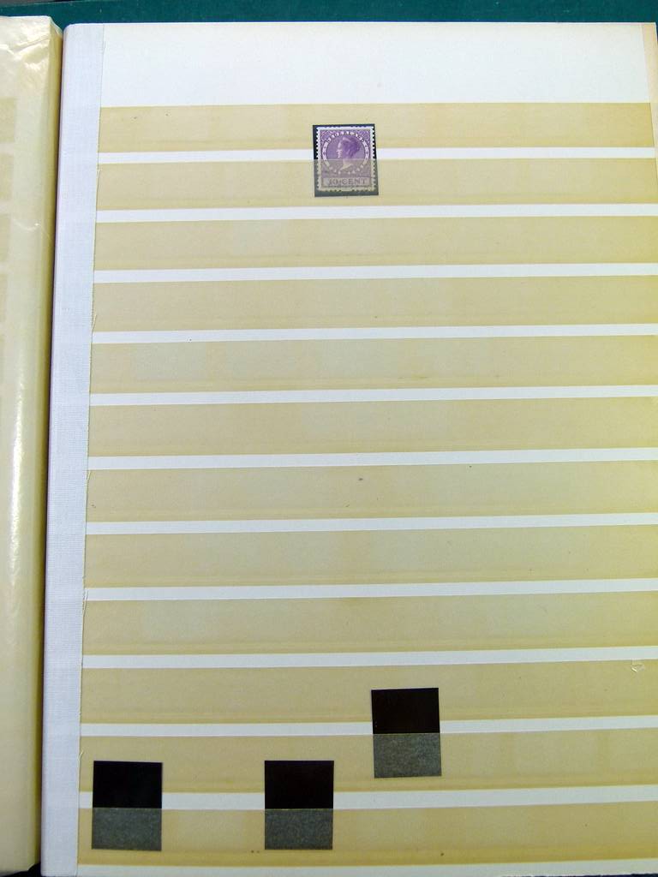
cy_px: 438
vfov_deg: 58.4
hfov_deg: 45.4
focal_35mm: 31
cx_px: 329
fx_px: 786
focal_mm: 5.6
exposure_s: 1/160
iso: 100
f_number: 4
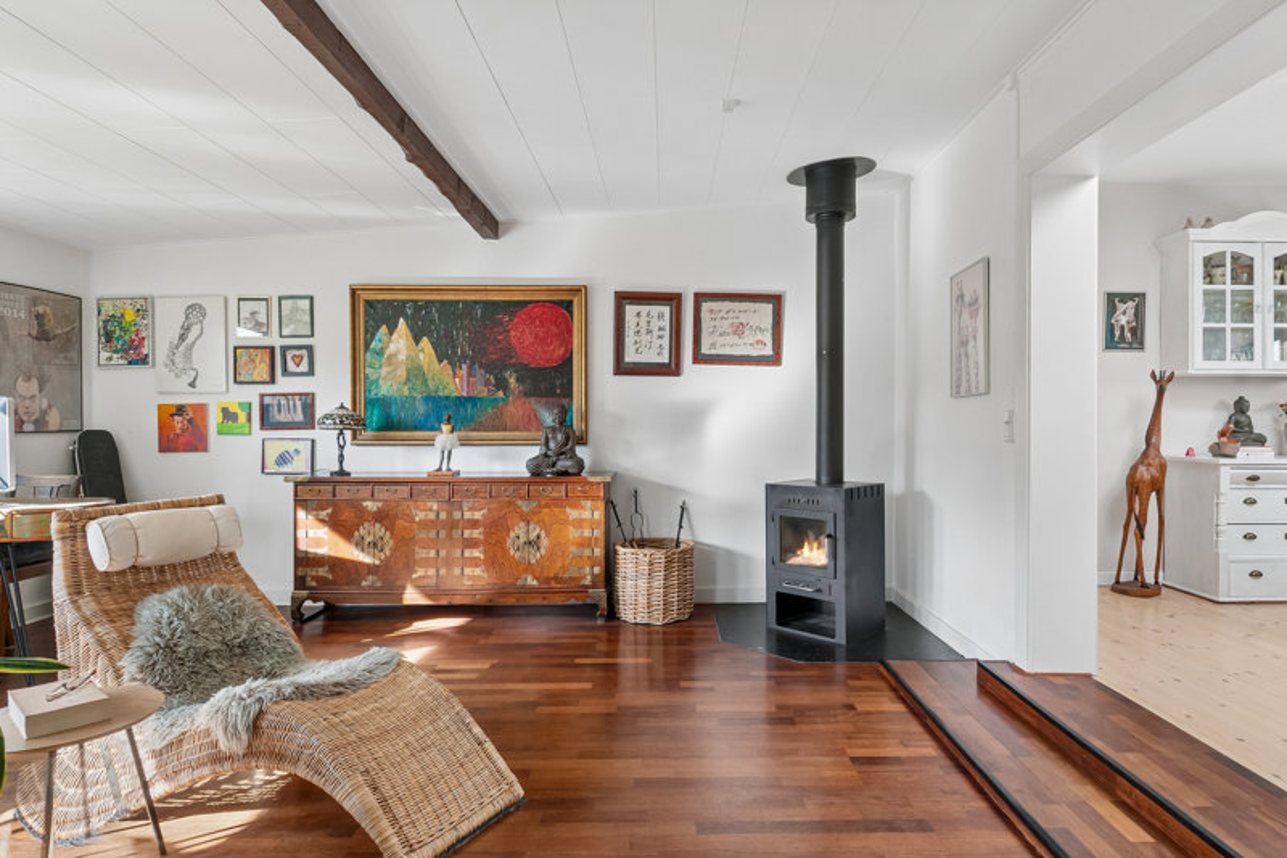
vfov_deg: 67.4
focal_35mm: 18
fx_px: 643
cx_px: 644
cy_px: 429
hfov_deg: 90.0
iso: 200
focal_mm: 12
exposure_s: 1/2.5
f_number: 10
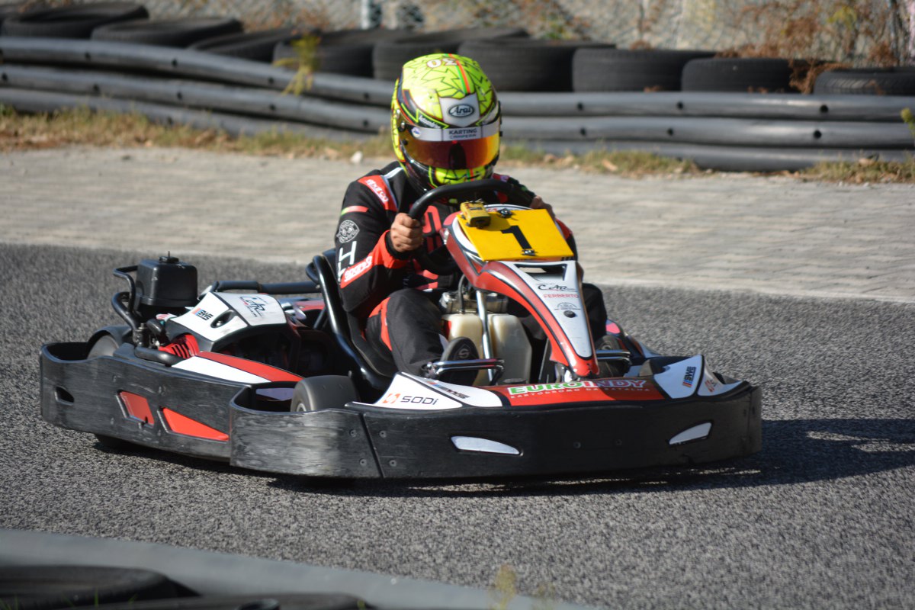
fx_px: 6290
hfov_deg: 8.3
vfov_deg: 5.6
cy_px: 305
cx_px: 458
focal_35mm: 248
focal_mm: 165
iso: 400
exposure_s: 1/1250
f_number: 5.6
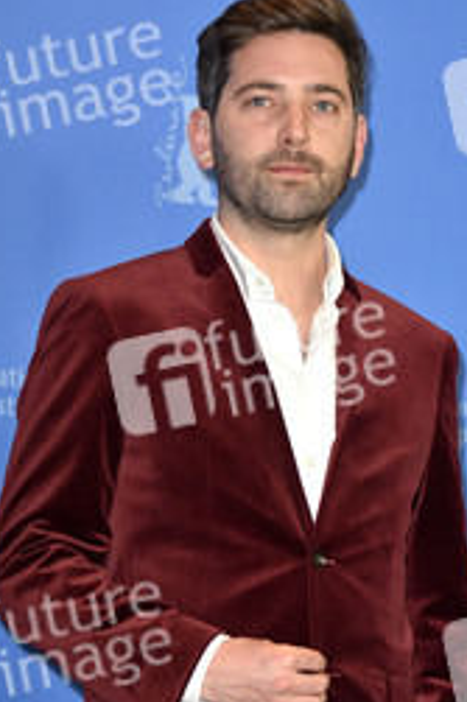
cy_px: 509
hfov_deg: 6.9
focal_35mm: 199
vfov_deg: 10.3
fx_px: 3877
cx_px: 333
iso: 500
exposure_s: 1/160
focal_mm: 125
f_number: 5.6
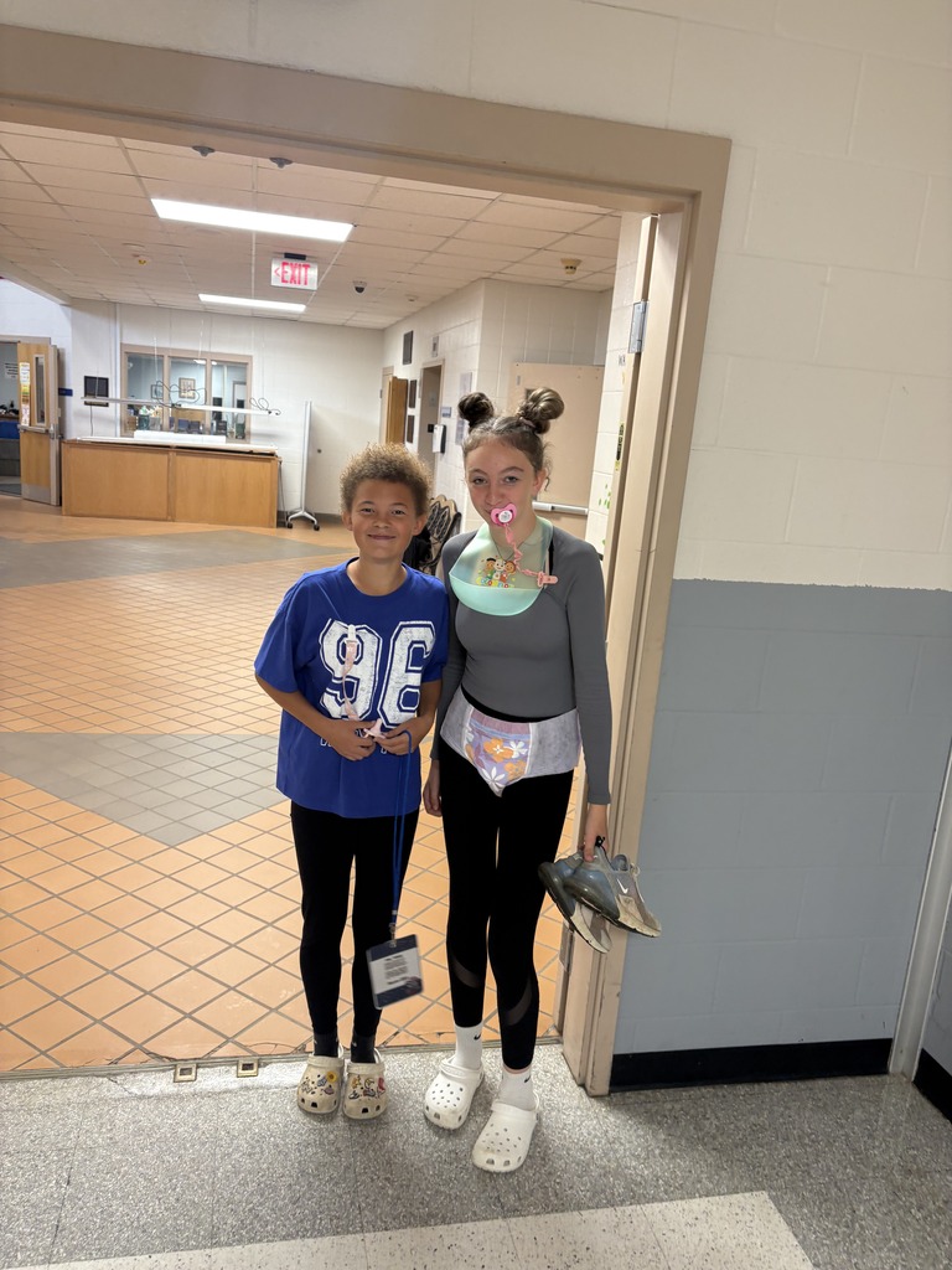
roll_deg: -7.7
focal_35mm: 26
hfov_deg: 53.1
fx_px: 953
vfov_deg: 67.3
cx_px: 476
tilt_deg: -11.4
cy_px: 635
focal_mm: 5.96
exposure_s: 1/41
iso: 100
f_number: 1.6
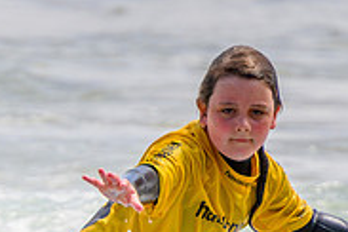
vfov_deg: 0.9
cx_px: -6
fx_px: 14103
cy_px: 310
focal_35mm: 1459
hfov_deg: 1.4
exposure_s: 1/2000
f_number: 5.6
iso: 360
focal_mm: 400
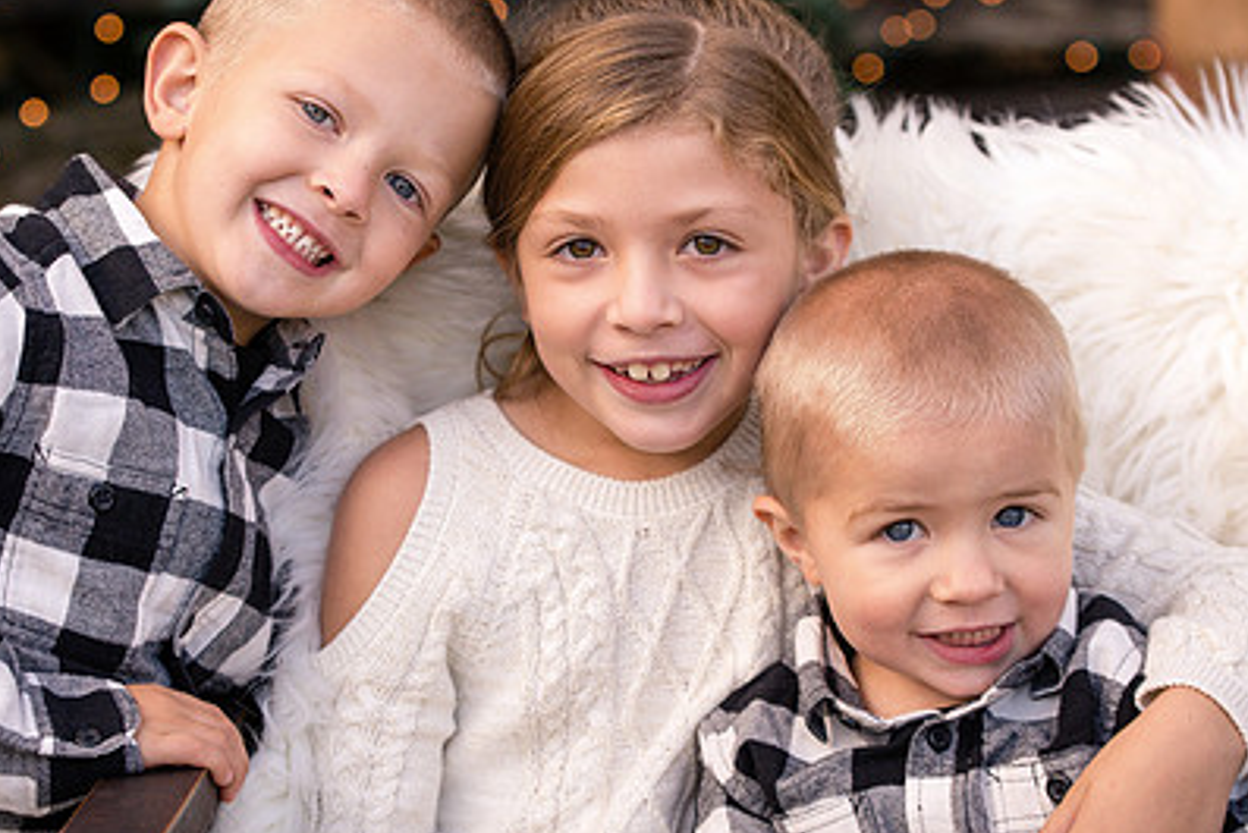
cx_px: 604
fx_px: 4057
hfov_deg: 17.5
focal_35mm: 117
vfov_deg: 11.7
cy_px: 350
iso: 400
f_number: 3.5
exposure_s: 1/1000
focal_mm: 80
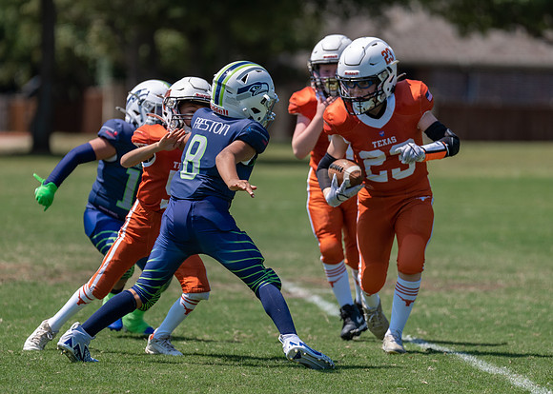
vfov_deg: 4.2
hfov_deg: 5.9
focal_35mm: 341
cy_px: 198
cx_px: 275
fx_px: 5350
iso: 100
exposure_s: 1/2000
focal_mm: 200
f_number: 2.8
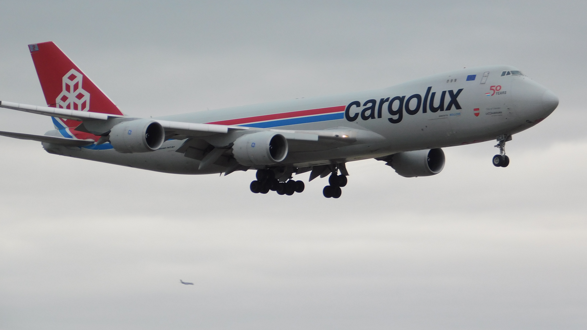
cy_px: 121
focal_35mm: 347
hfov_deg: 6.2
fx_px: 5401
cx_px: 297
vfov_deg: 3.5
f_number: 5.7
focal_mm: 52.2
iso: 125
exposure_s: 1/160
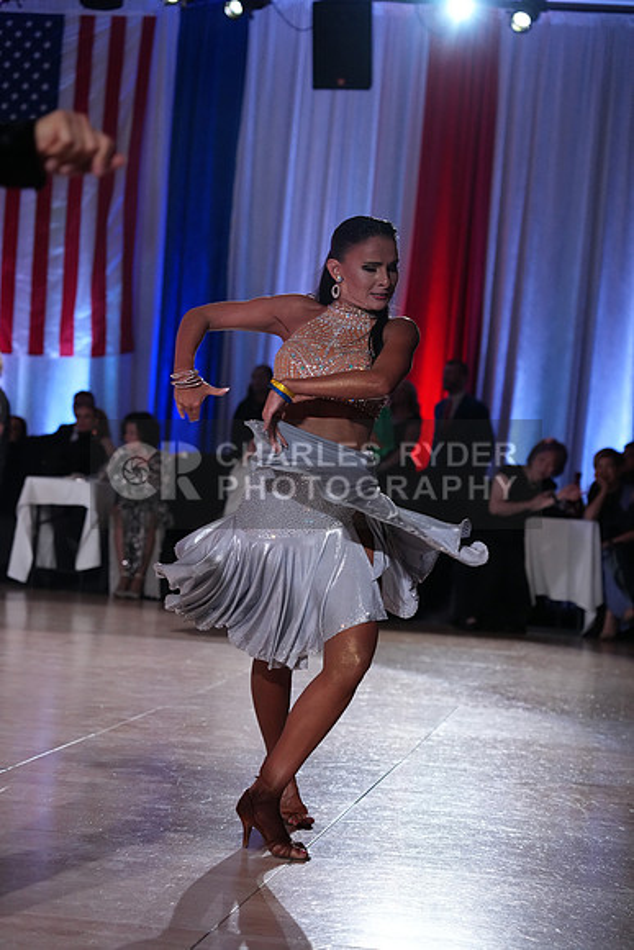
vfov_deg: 24.5
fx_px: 2191
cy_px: 475
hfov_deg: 16.5
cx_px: 317
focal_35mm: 83
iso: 3200
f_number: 4
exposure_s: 1/500
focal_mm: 83
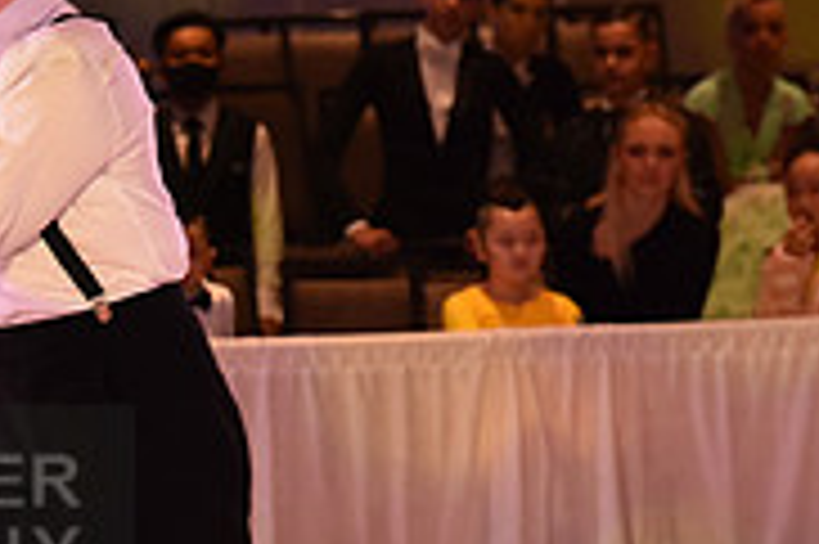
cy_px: 524
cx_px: -356
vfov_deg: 2.5
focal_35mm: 559
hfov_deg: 3.7
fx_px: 12706
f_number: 5
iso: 1400
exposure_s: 1/250
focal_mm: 175
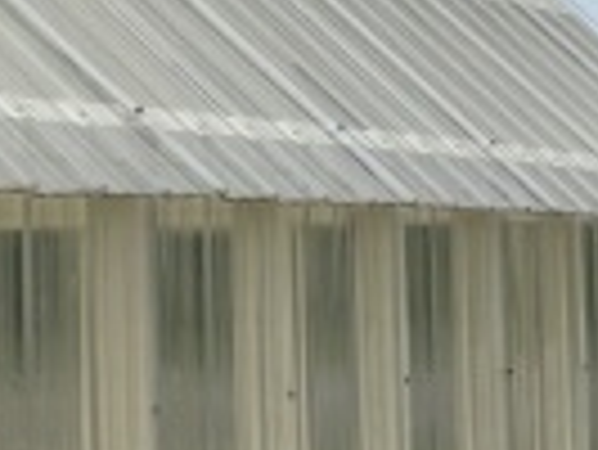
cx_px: -643
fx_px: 3233
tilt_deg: +0.9
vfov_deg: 8.0
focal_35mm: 187
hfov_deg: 9.7
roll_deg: +2.2
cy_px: 212
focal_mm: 5.96
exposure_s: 1/4950
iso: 50
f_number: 1.6
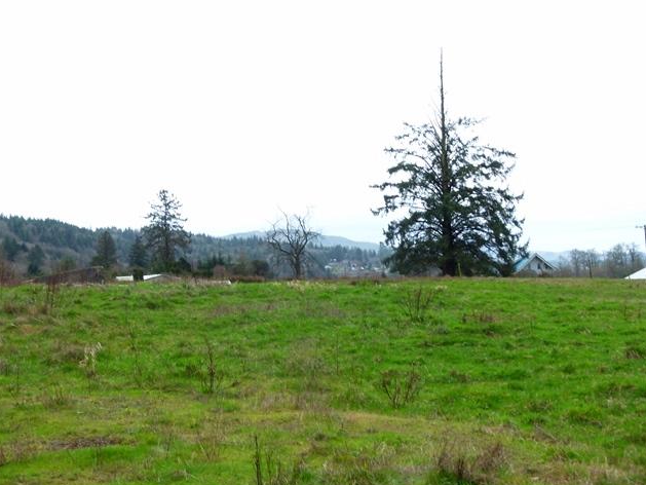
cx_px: 322
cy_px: 244
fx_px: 1083
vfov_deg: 25.2
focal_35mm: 58
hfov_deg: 33.2
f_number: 3.2
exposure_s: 1/100
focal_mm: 10.2
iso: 100
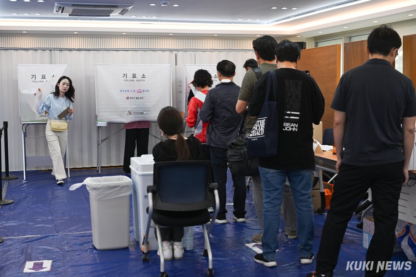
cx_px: 208
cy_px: 138
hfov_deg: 40.4
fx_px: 566
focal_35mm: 49
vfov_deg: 27.5
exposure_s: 1/400
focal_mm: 49
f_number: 4
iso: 500
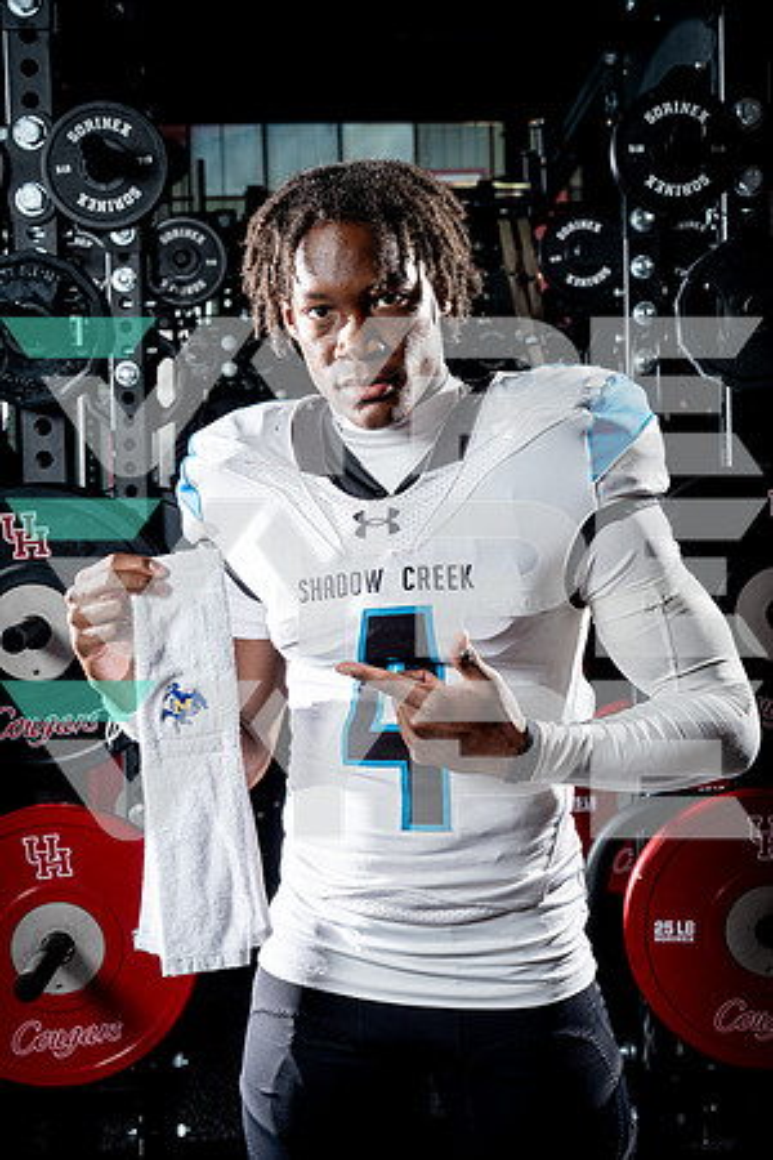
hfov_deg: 23.8
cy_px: 580
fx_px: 1836
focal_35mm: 57
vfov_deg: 35.1
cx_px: 386
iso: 640
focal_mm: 57
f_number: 9
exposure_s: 1/250
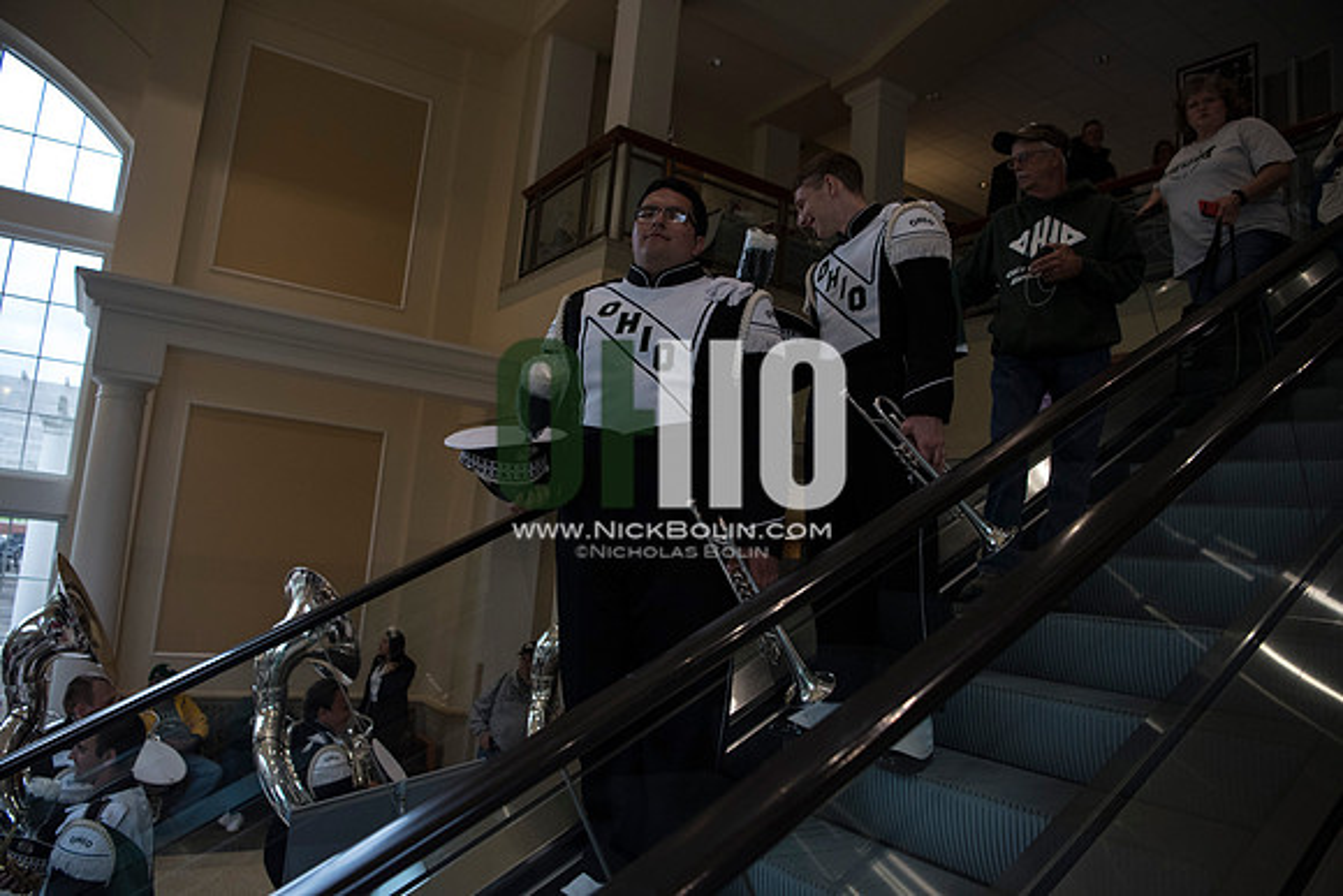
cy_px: 448
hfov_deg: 73.7
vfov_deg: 53.2
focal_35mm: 24
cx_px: 672
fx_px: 896
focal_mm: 24
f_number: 3.5
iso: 1600
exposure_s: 1/1000
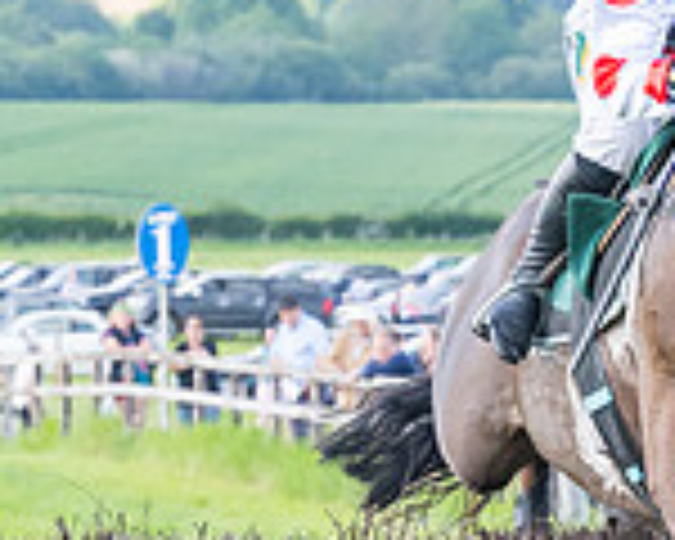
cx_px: 786
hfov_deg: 4.4
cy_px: 874
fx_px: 8730
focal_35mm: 437
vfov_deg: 3.5
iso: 800
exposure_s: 1/2000
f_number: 4
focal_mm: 70
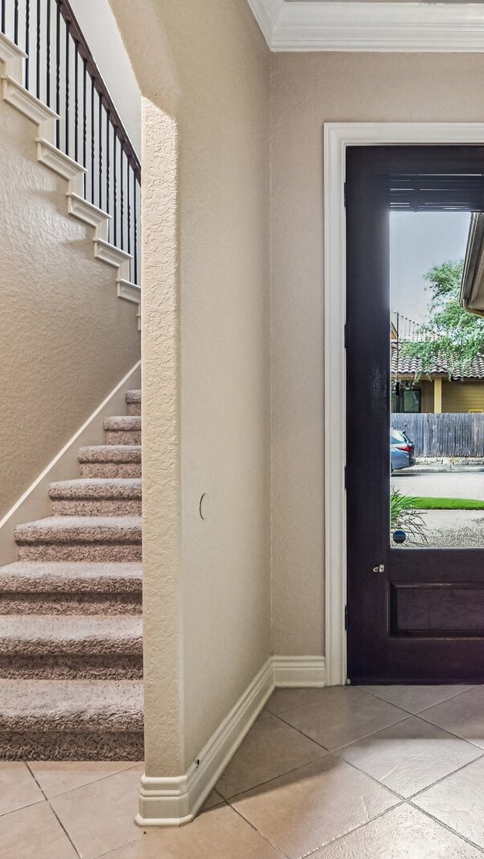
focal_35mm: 27
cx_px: 452
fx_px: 616
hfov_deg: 39.3
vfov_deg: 69.9
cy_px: 430
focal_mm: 17
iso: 2200
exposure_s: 1/15
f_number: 8
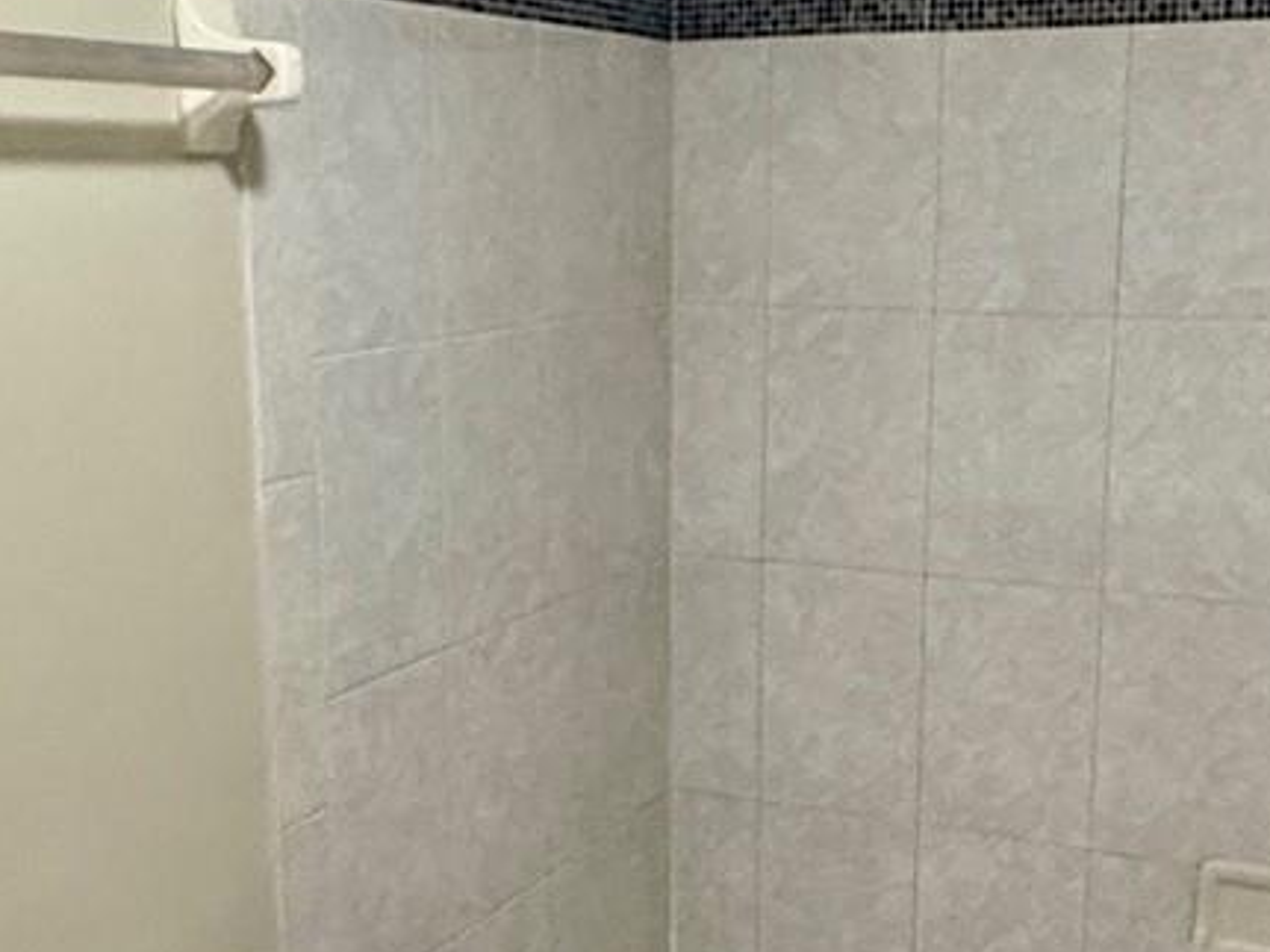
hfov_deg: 36.8
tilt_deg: -12.4
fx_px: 1907
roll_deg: +0.1
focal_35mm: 52
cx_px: 654
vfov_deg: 27.9
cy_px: 589
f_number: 2.2
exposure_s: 1/60
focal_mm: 2.22
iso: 500
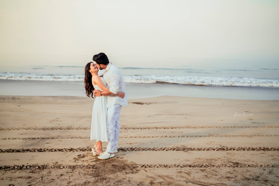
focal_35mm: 35
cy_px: 93
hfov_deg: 54.4
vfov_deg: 37.9
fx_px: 271
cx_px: 140
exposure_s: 1/1600
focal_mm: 35
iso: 250
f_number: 2
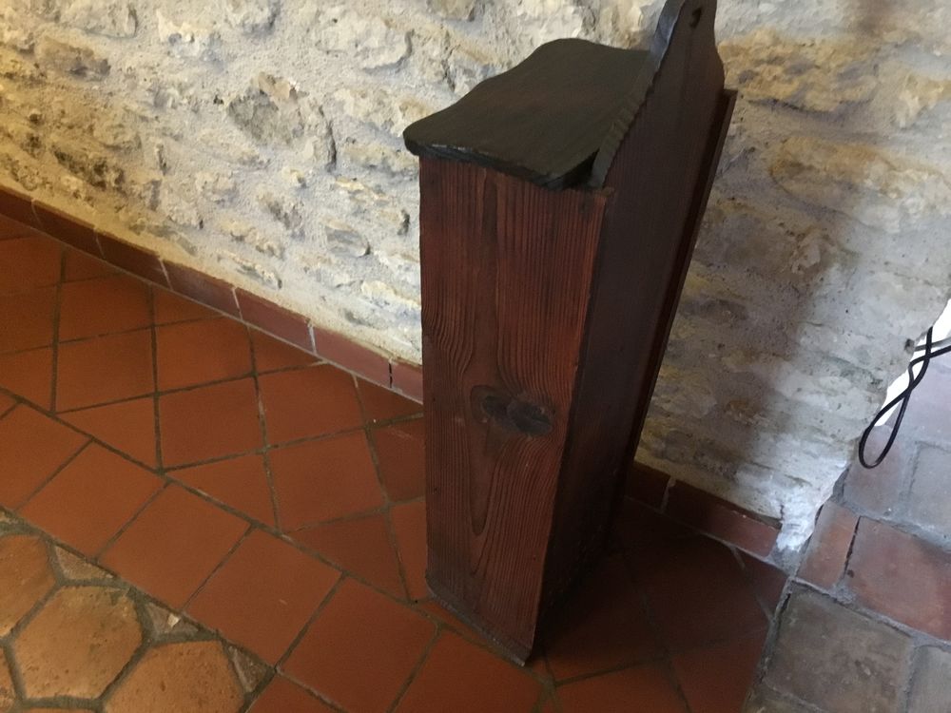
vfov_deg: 45.4
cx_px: 476
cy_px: 356
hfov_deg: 58.4
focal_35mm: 31
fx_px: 852
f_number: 2.4
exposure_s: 1/17
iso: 500
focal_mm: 3.3
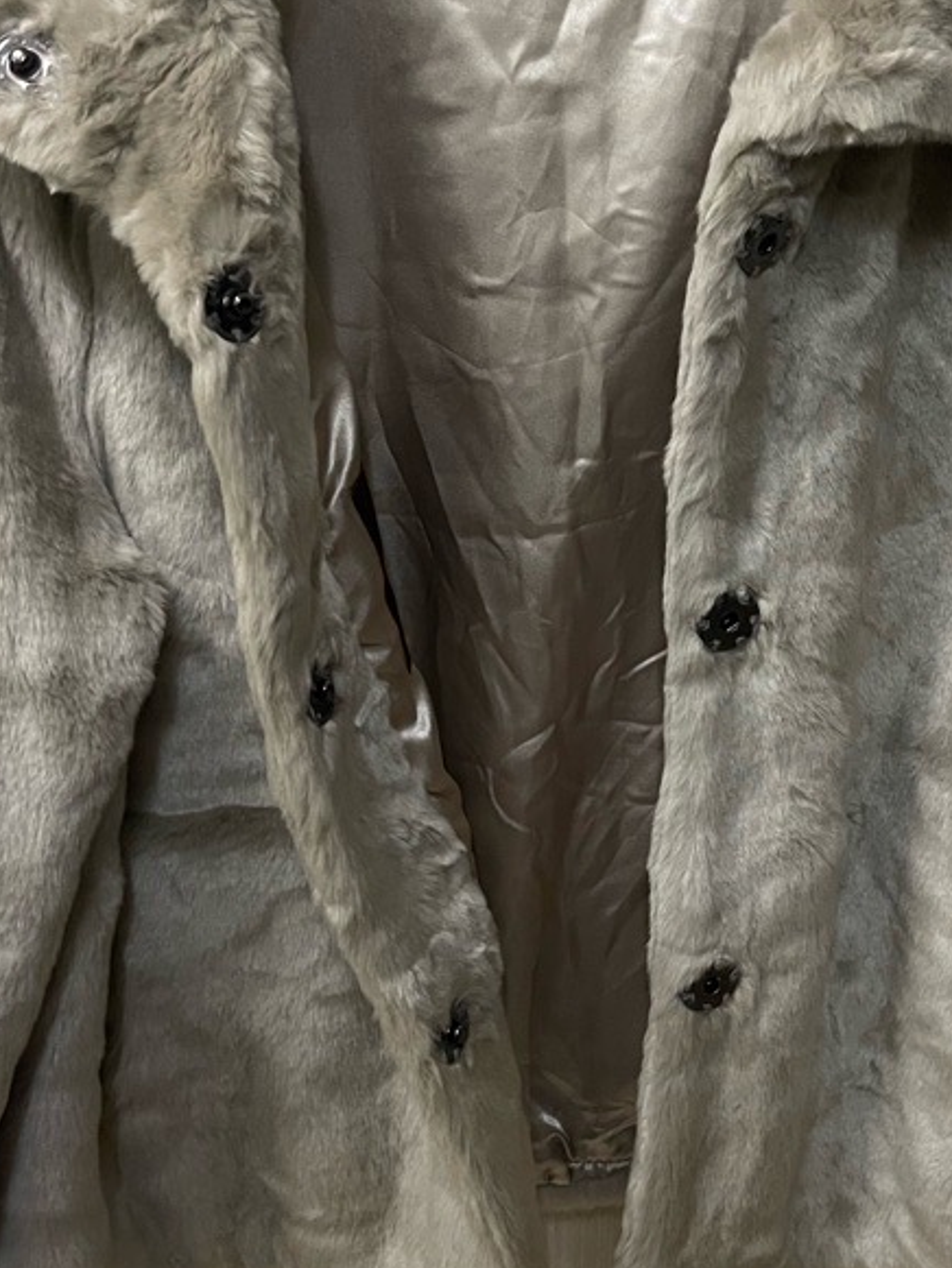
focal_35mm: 43
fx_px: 1576
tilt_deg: -16.9
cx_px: 594
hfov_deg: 33.4
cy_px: 519
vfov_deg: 43.7
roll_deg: -1.3
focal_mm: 5.1
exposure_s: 1/25
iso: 640
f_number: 1.6
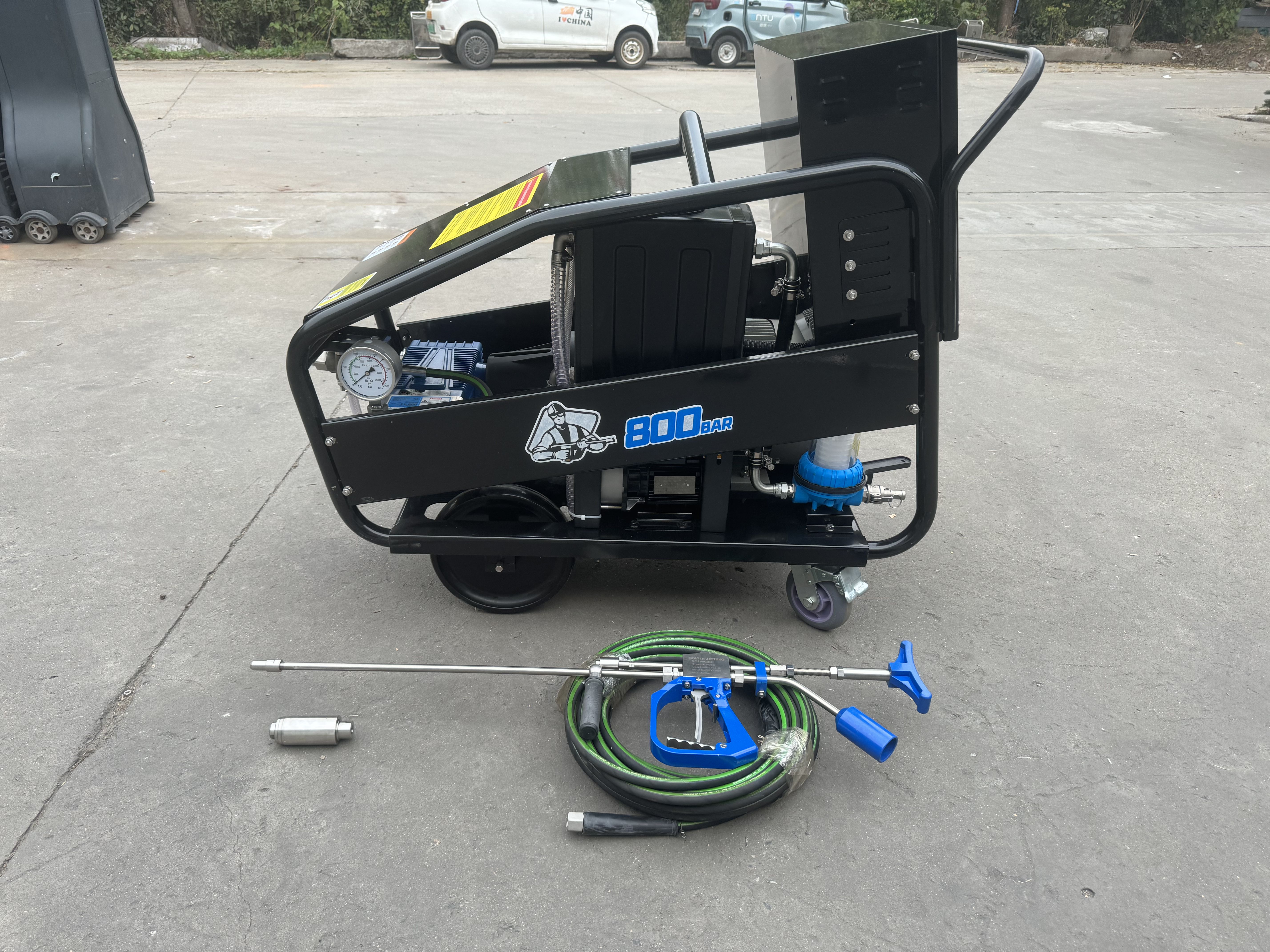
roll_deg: -1.0
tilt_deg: -30.5
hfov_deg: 71.6
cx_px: 635
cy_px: 476
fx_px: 881
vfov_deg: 56.8
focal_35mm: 24
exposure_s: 1/121
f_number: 1.78
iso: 100
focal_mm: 6.86
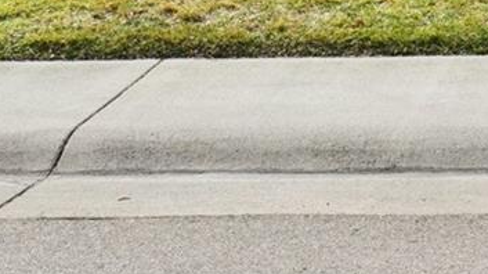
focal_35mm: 114
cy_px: -433
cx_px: 614
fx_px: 1474
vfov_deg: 9.2
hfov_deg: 17.7
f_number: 8
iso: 400
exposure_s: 1/1600
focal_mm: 16
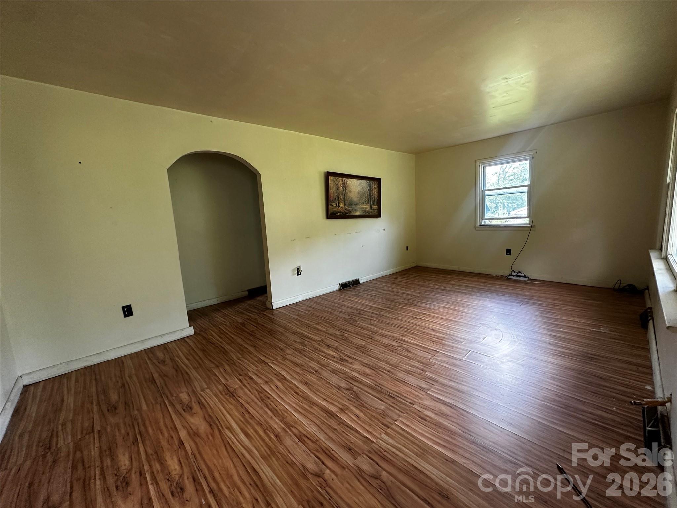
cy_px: 254
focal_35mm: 14
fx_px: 274
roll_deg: +2.4
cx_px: 338
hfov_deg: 102.1
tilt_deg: -8.8
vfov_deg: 85.7
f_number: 2.2
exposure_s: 1/71
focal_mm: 2.22
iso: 320
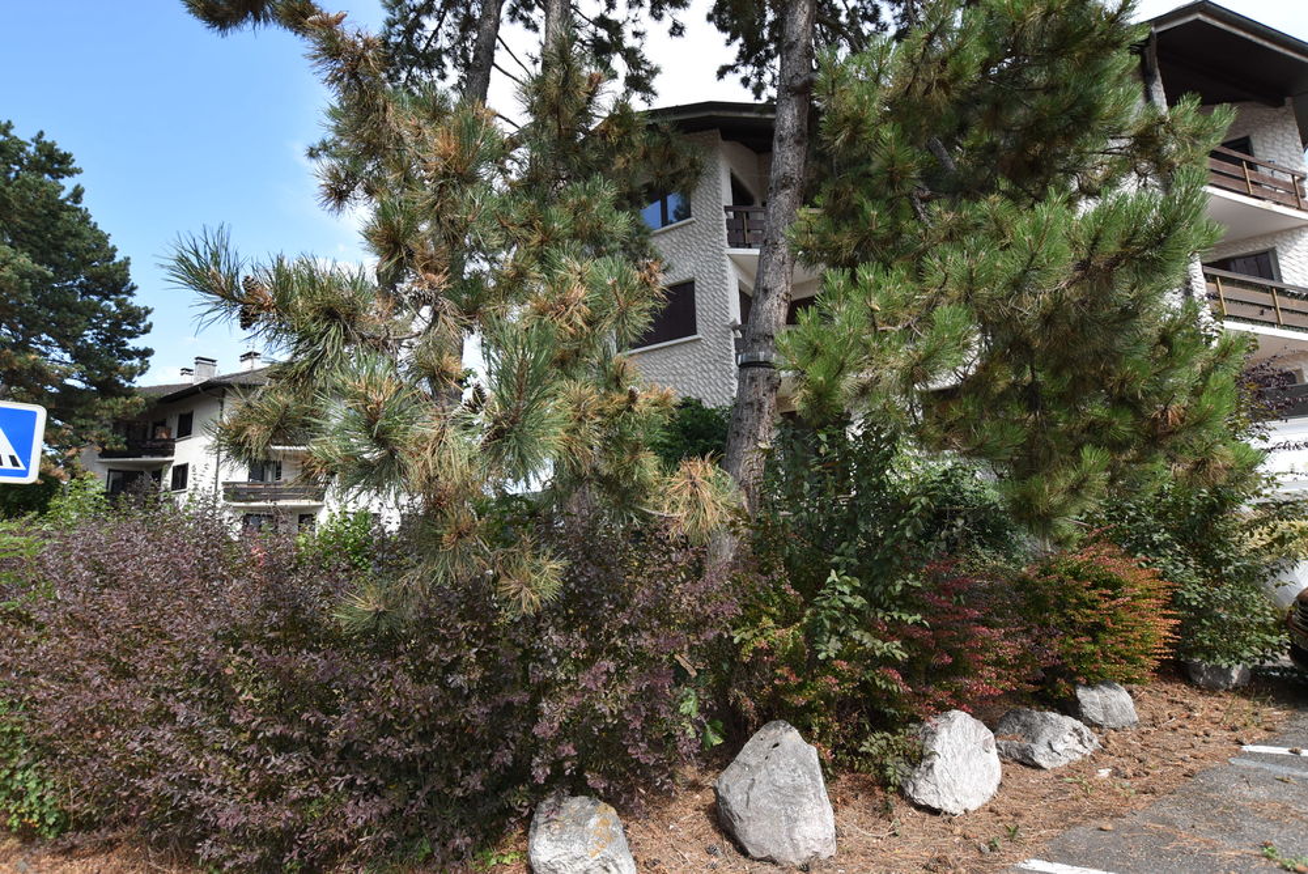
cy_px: 437
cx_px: 654
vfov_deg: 72.1
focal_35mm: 16
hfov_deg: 94.9
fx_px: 600
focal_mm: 11
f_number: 6.3
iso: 200
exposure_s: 1/250
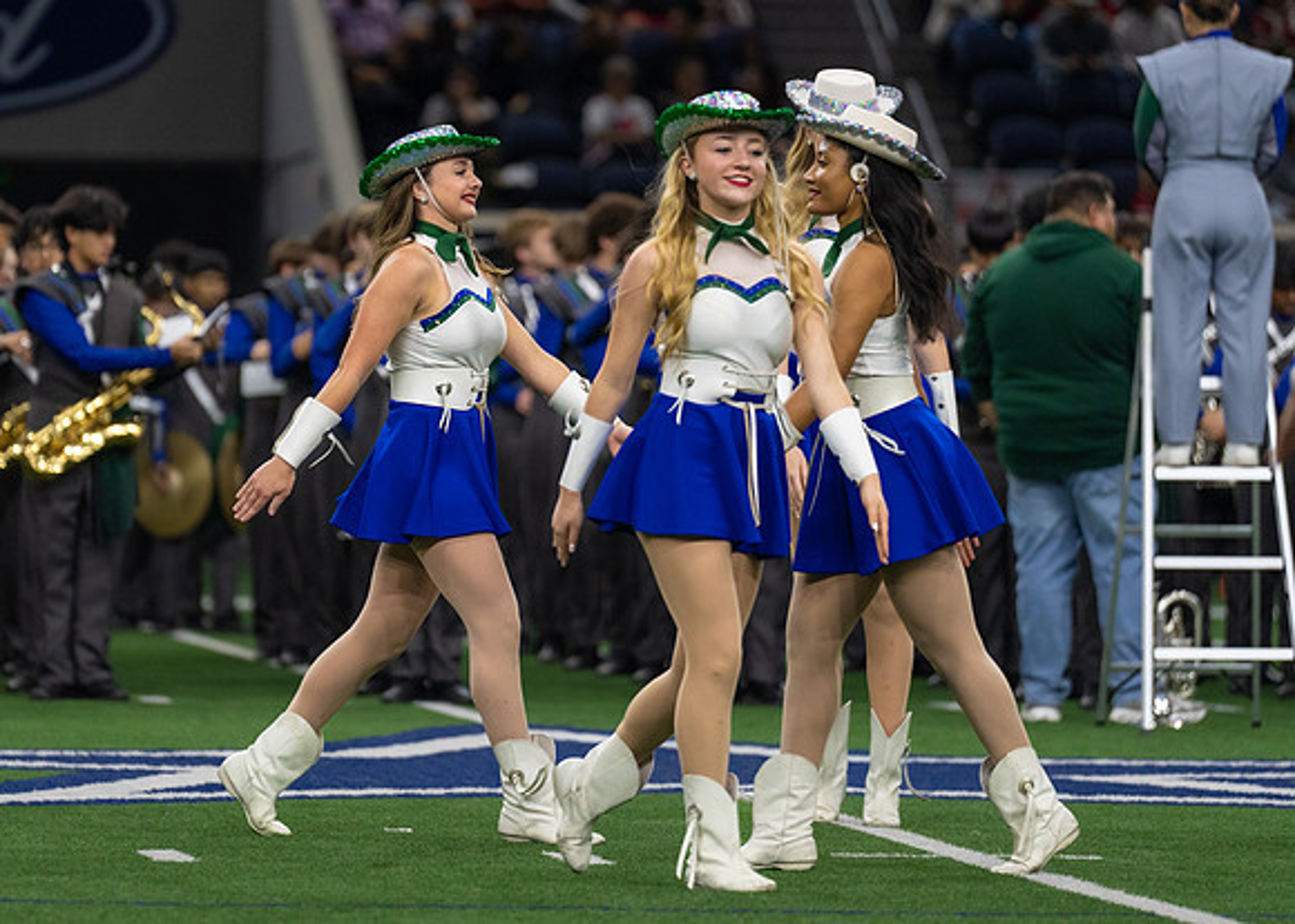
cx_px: 445
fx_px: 10812
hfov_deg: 6.9
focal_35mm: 294
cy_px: 358
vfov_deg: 4.9
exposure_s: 1/1000
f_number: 2.8
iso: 1600
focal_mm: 200
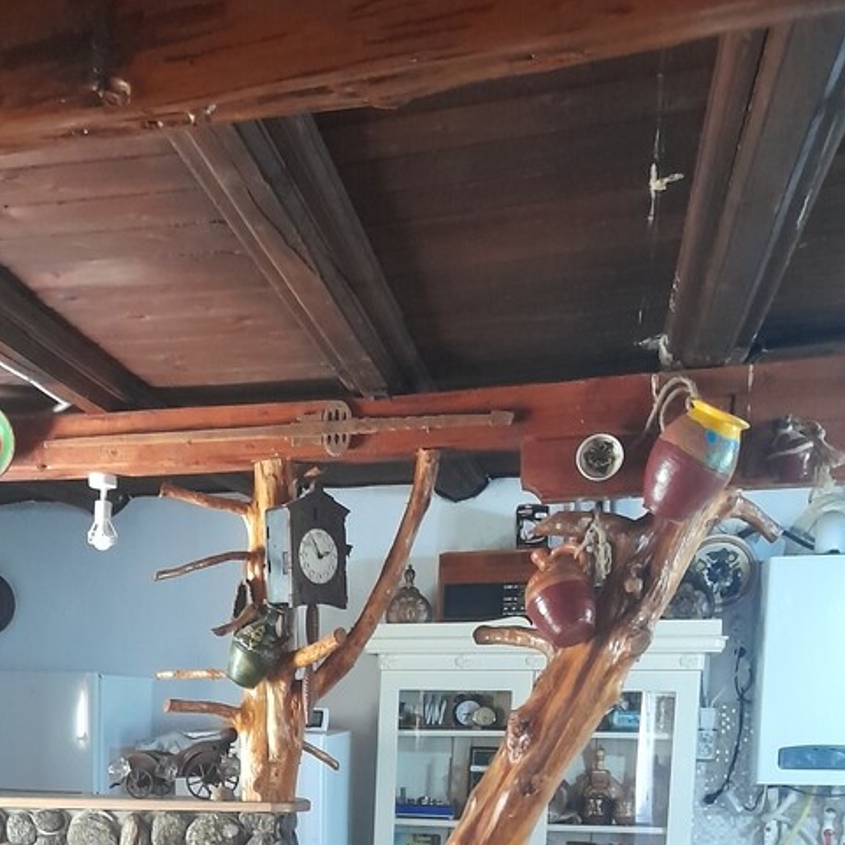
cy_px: 866
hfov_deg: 35.2
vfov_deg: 32.8
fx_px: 1298
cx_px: 206
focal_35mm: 47
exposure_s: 1/20
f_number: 2
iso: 640
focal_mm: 4.6
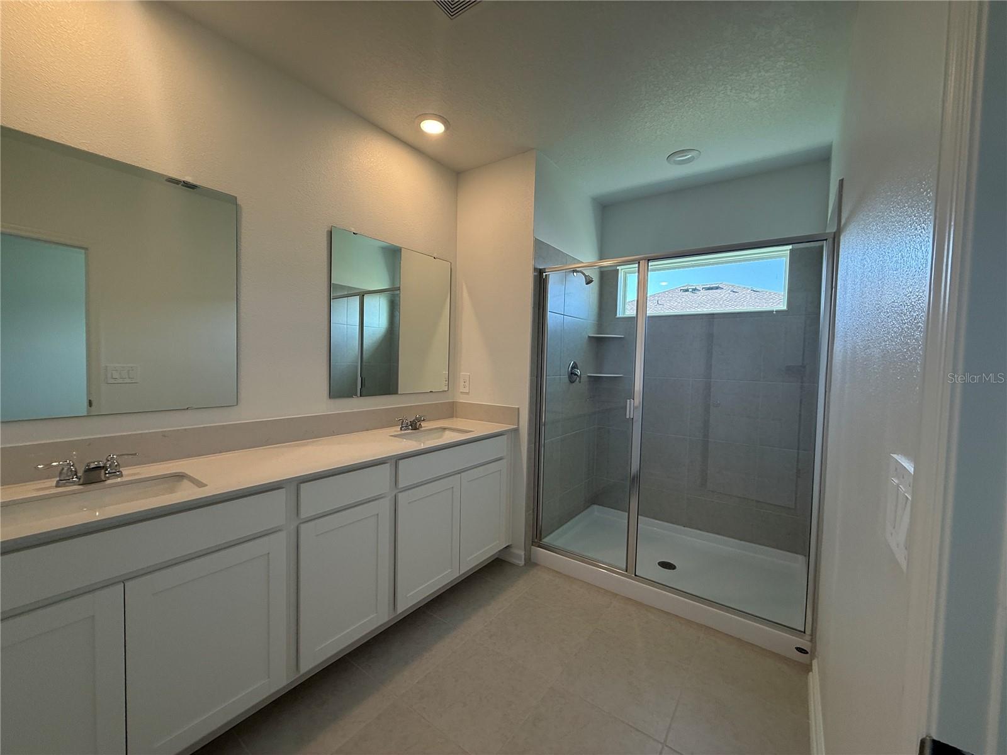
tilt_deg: -2.3
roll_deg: -1.0
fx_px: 407
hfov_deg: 102.1
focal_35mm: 14
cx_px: 504
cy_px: 378
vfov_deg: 85.7
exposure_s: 1/120
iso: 100
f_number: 2.2
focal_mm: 2.22
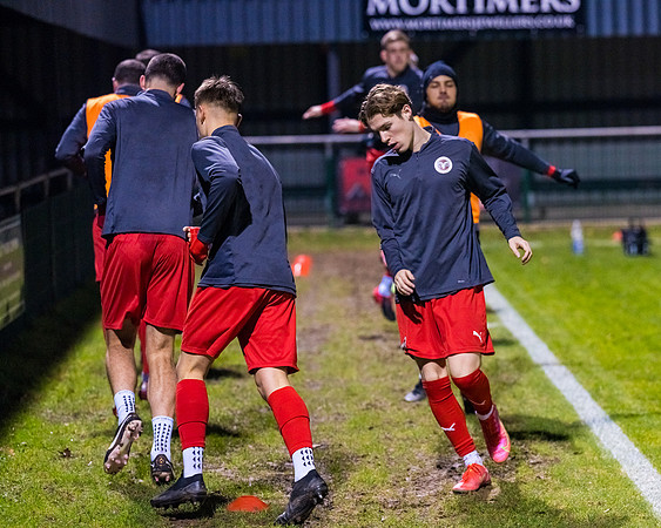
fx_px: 2973
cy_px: 264
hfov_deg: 12.7
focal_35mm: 152
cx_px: 397
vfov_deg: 10.2
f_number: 2.8
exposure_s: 1/640
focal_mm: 135
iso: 2000
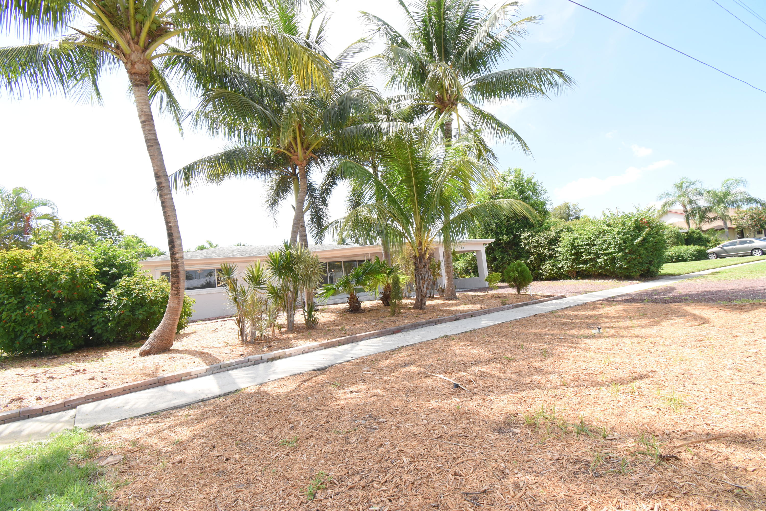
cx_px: 383
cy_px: 256
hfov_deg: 100.4
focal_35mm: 15
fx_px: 319
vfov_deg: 77.3
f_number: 8
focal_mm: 10
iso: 360
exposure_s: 1/250
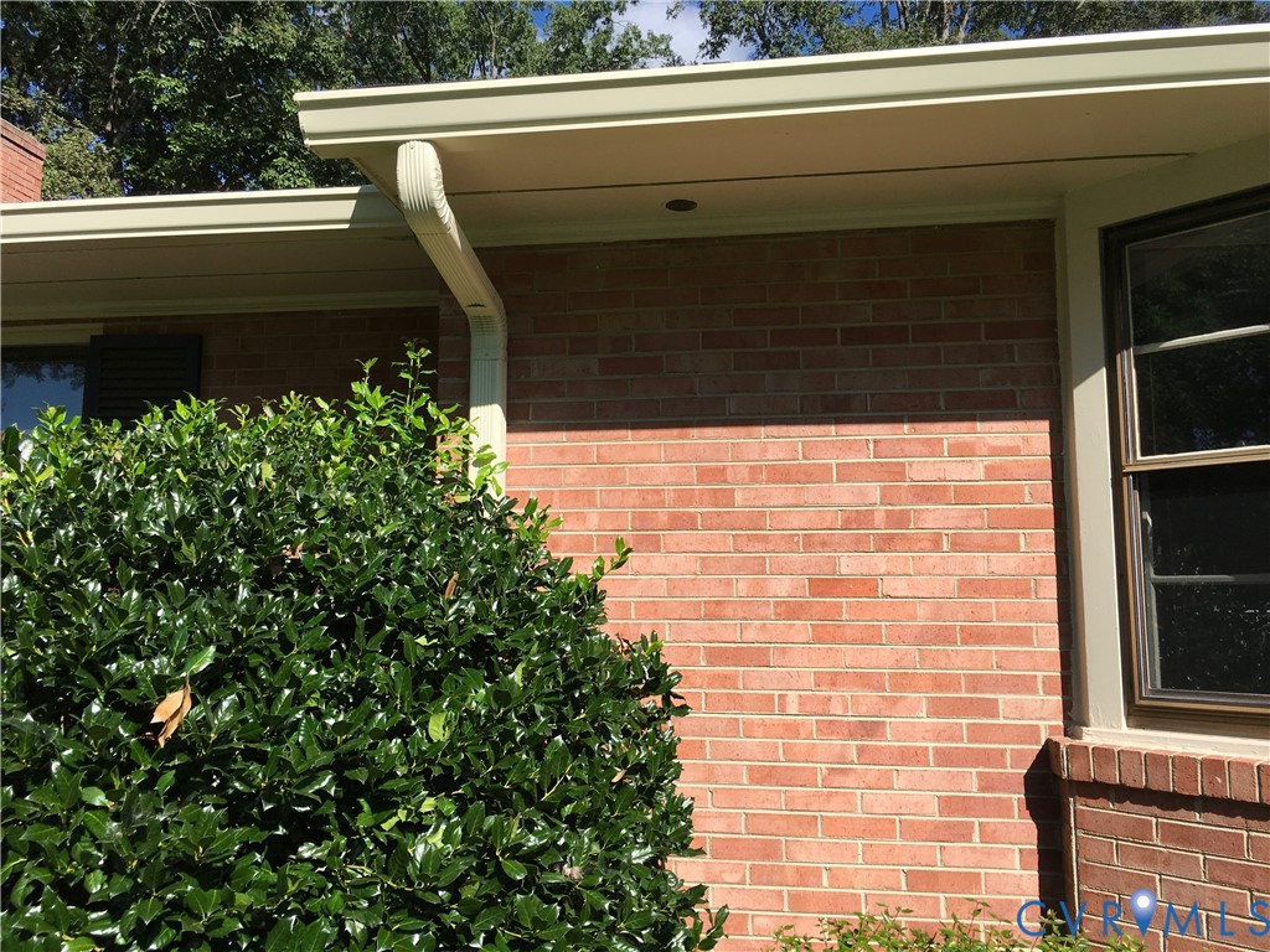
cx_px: 635
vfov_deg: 48.2
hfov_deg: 61.7
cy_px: 476
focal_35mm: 29
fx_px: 1064
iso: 25
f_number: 2.2
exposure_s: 1/1637
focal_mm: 4.15
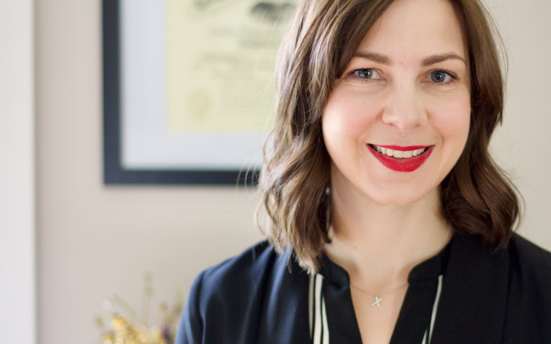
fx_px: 1171
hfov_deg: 26.3
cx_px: 361
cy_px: 159
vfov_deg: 16.7
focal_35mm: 78
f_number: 2.5
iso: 1000
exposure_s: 1/50
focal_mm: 50
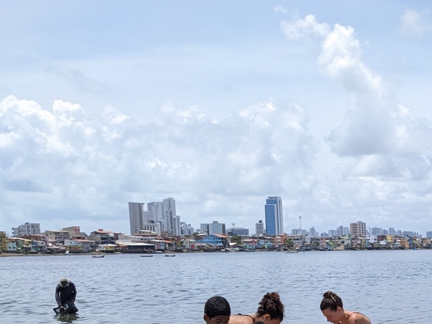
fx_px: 774
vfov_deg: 22.5
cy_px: 346
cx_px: 485
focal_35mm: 62
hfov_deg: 28.2
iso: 81
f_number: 1.73
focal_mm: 4.38
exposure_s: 1/4695
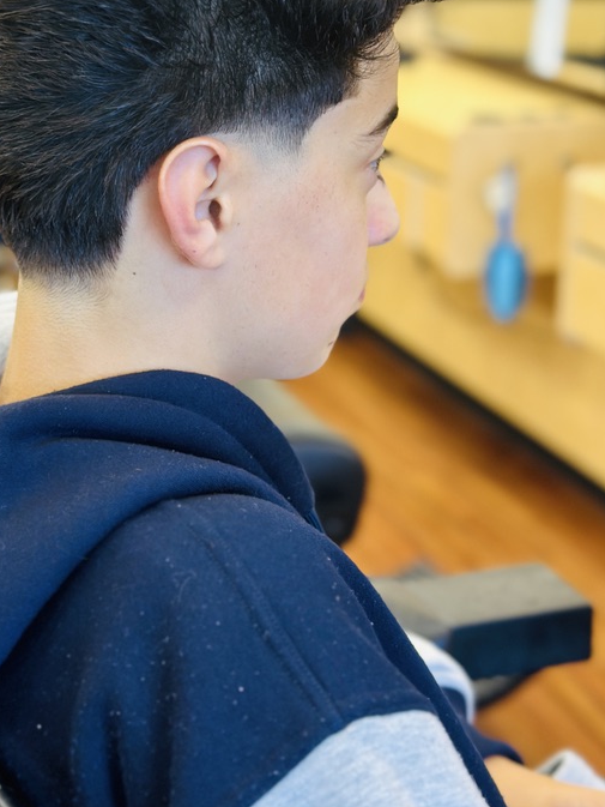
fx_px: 1701
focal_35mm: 73
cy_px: 261
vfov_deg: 26.5
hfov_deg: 20.0
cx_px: 156
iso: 125
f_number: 1.78
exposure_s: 1/60
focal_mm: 6.86
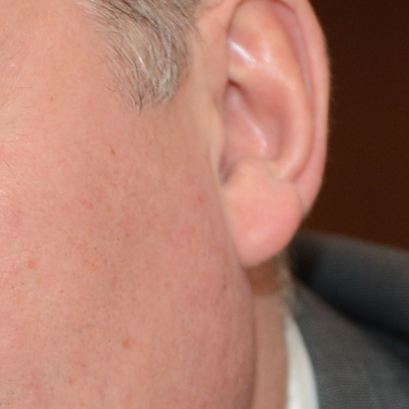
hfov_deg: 3.9
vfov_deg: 3.9
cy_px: 330
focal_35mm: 445
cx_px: -151
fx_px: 5949
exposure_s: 1/200
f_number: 3.5
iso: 640
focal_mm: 70
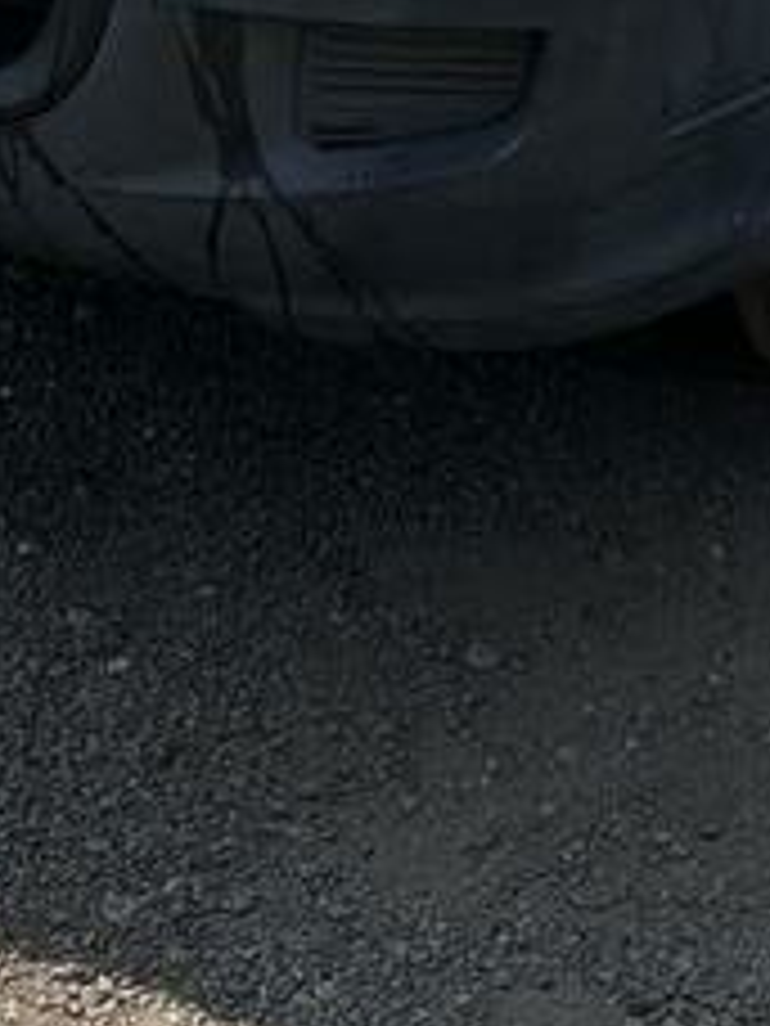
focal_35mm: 102
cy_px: -873
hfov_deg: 14.4
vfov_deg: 16.0
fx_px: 3025
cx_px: 590
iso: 50
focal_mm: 5.96
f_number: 1.6
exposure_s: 1/6993
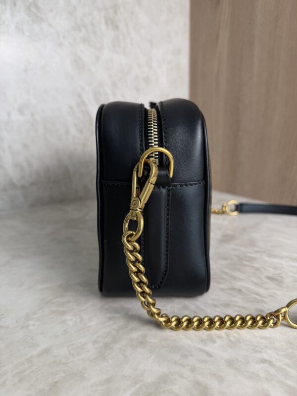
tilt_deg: -13.8
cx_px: 148
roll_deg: +0.2
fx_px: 275
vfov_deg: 71.6
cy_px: 198
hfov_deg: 56.8
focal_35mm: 24
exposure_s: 1/120
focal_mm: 6.76
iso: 64
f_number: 1.78
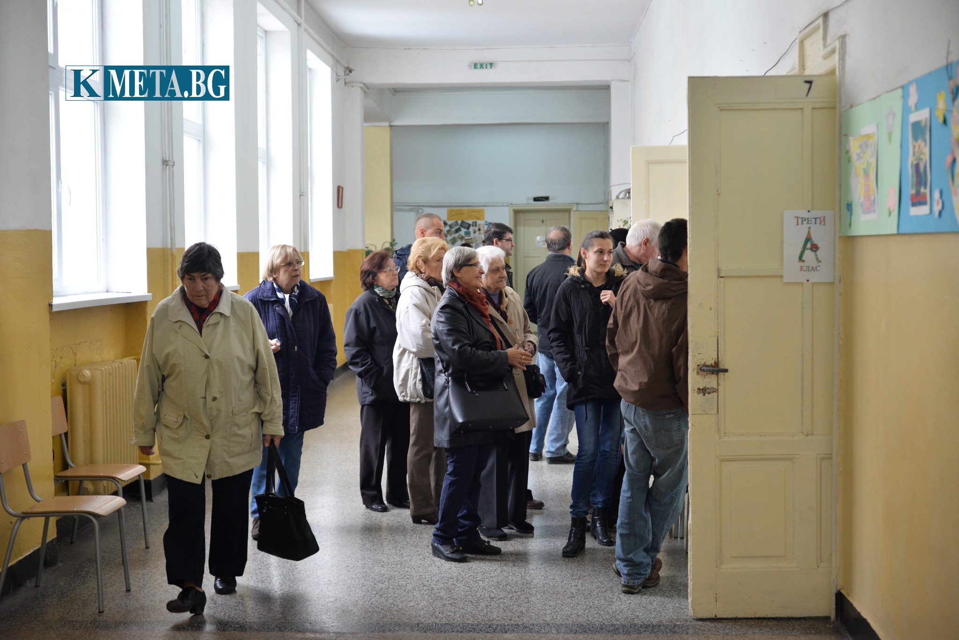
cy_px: 320
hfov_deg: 39.6
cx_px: 480
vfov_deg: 27.0
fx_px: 1332
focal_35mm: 50
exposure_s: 1/200
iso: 1250
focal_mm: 50
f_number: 3.5
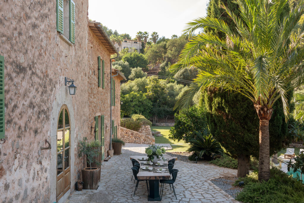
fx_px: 304
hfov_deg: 53.1
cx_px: 152
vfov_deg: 36.9
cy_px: 102
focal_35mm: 36
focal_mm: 36
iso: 100
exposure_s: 1/15
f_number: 11
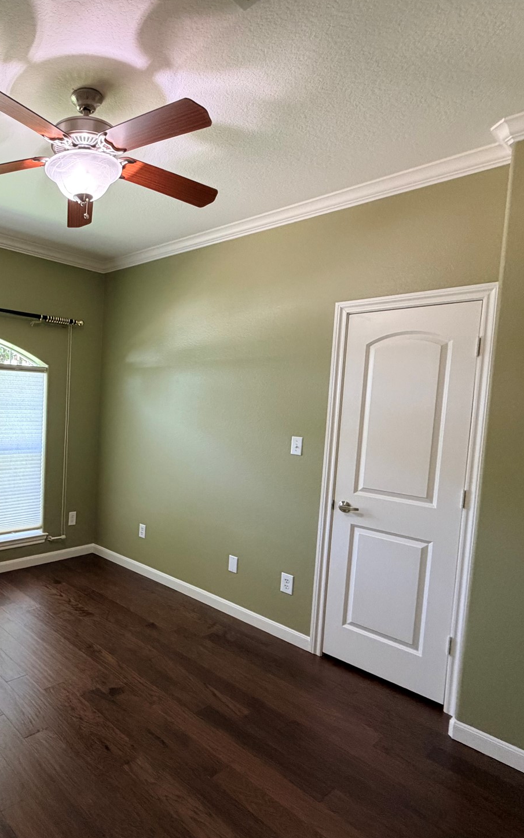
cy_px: 429
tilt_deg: -3.0
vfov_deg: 82.3
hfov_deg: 52.6
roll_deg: -3.5
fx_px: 480
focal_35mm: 21
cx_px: 86
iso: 250
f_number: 2.2
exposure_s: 1/60
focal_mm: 2.22
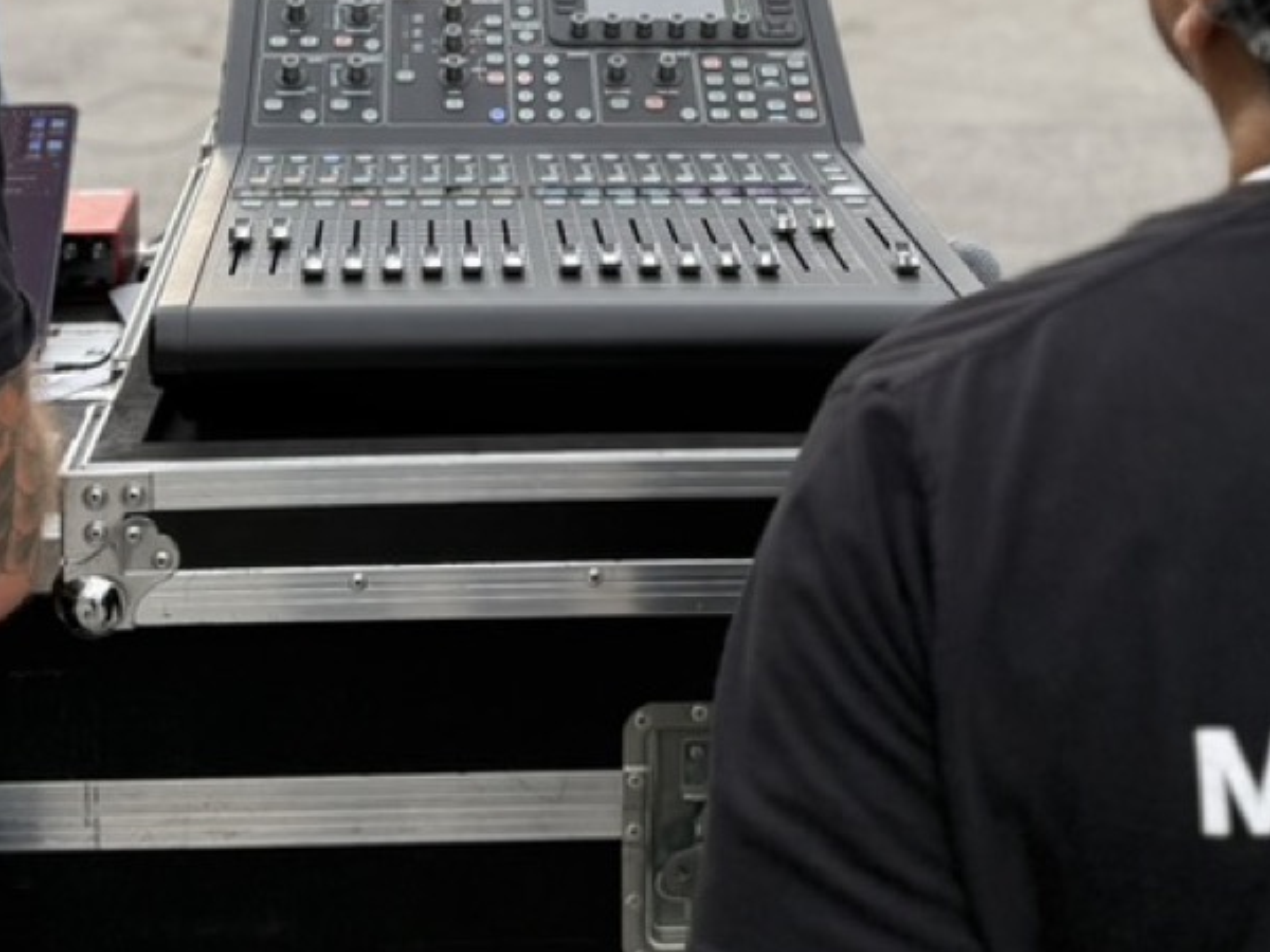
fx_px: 2055
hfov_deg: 34.2
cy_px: -104
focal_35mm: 56
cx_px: 495
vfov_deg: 24.3
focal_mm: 6.76
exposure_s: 1/348
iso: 100
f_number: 1.78
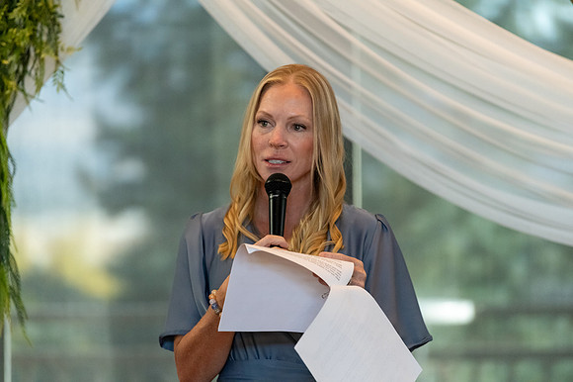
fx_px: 3531
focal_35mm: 222
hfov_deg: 9.3
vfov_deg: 6.2
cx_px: 286
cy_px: 191
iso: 3200
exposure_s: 1/400
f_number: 2.8
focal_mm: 185
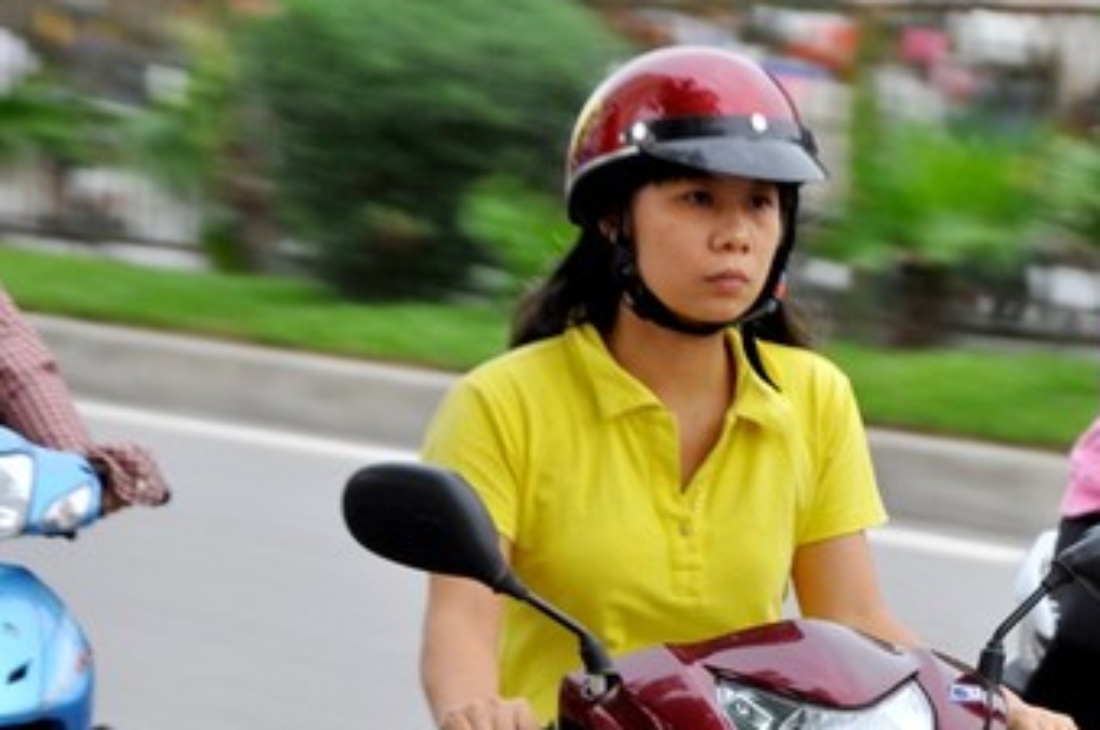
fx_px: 8509
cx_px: 685
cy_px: 402
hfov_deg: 7.4
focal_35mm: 279
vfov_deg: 4.9
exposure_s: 1/40
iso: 500
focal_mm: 105
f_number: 5.6
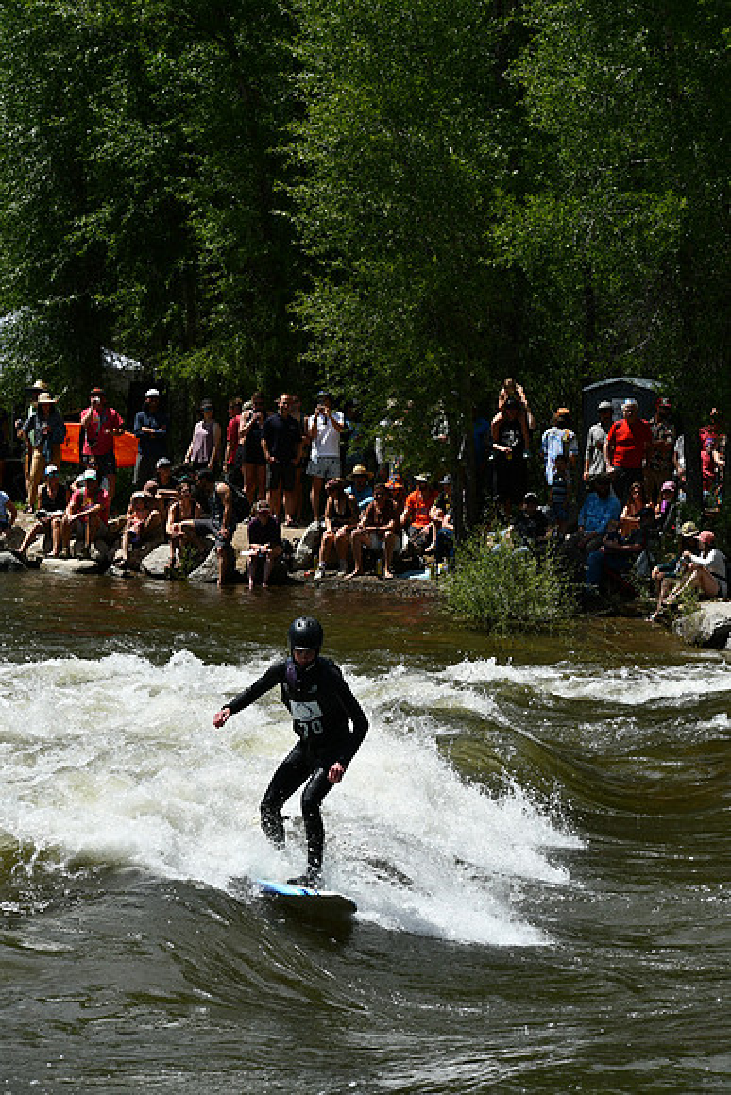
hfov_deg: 10.8
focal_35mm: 127
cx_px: 366
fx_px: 3866
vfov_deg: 16.1
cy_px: 548
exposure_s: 1/500
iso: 110
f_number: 8
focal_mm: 85
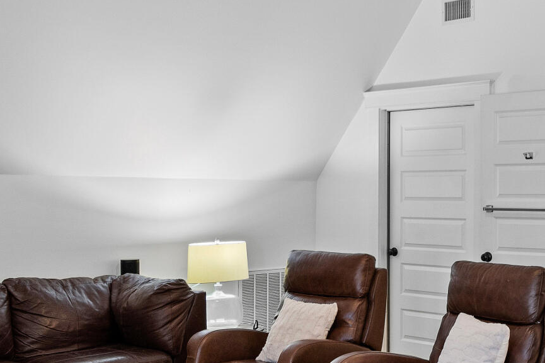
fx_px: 787
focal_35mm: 52
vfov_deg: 26.0
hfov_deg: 36.5
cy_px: 209
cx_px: 457
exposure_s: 1/1.67
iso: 100
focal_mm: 10
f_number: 8
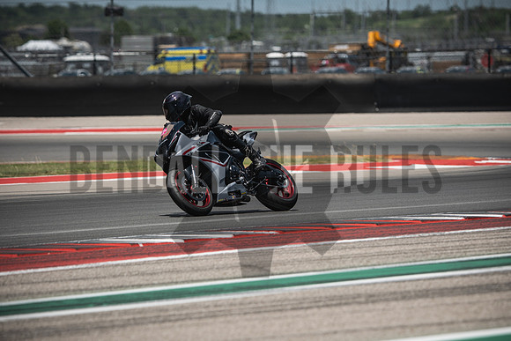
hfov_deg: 6.9
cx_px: 256
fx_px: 4259
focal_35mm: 300
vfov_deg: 4.6
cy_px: 170
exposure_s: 1/1600
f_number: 3.6
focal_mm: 200
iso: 160
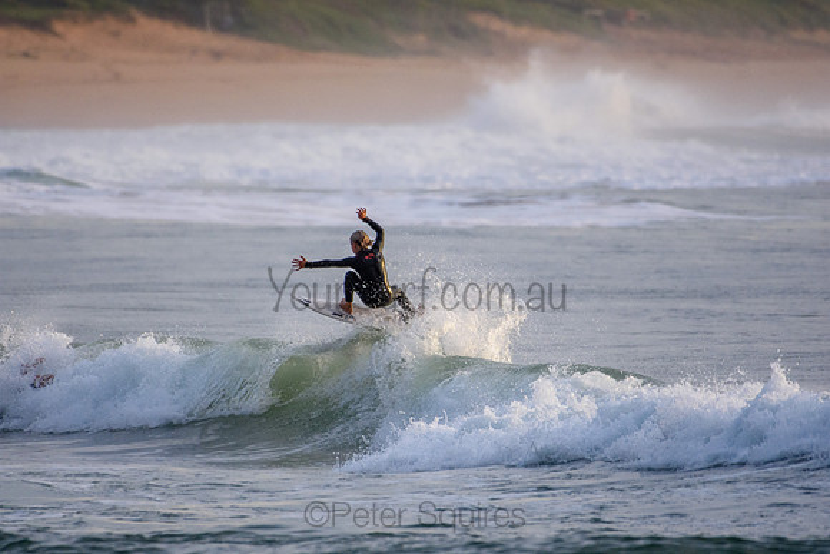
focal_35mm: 750
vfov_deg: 1.8
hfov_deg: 2.7
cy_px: 277
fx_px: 17295
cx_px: 415
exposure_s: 1/2000
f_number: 5.6
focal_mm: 500
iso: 720
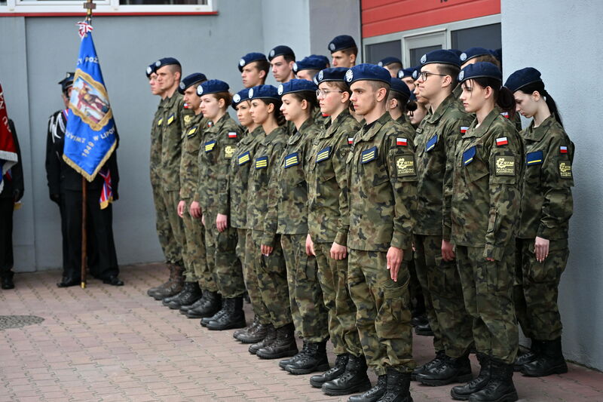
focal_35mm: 76
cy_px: 201
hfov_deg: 26.7
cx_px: 302
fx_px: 1273
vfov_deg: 17.9
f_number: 4
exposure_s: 1/640
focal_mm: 76
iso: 360
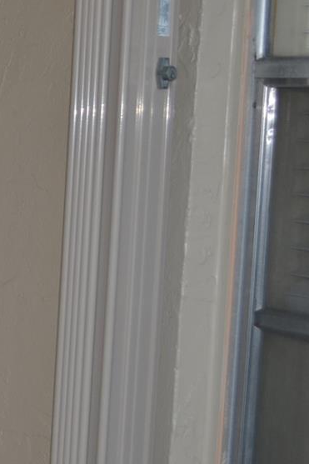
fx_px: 1443
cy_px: 189
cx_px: -269
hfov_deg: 11.3
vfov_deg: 18.3
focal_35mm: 112
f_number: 4.2
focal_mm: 26
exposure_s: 1/125
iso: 100
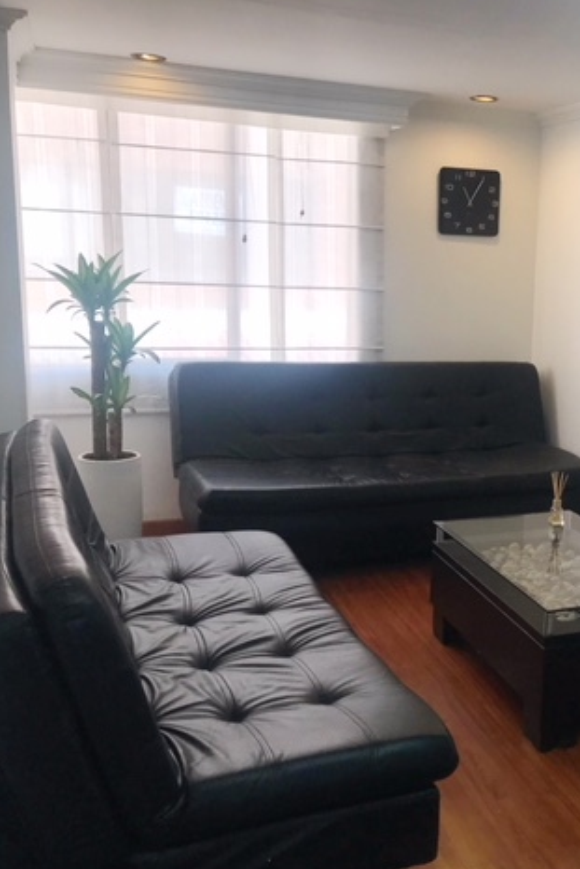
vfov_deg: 48.4
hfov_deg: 31.7
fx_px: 966
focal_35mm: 40
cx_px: 530
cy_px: 442
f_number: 1.8
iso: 25
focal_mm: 3.99
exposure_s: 1/120
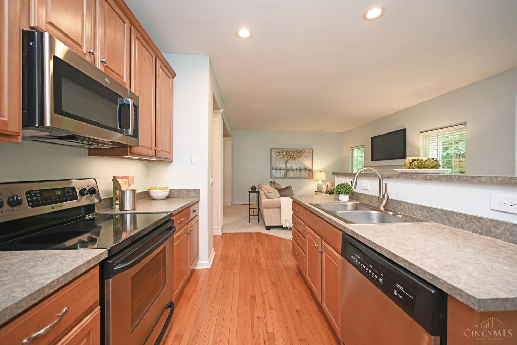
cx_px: 258
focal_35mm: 14
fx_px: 201
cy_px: 172
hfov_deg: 104.3
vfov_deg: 81.2
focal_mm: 14
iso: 900
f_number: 4
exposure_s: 1/60
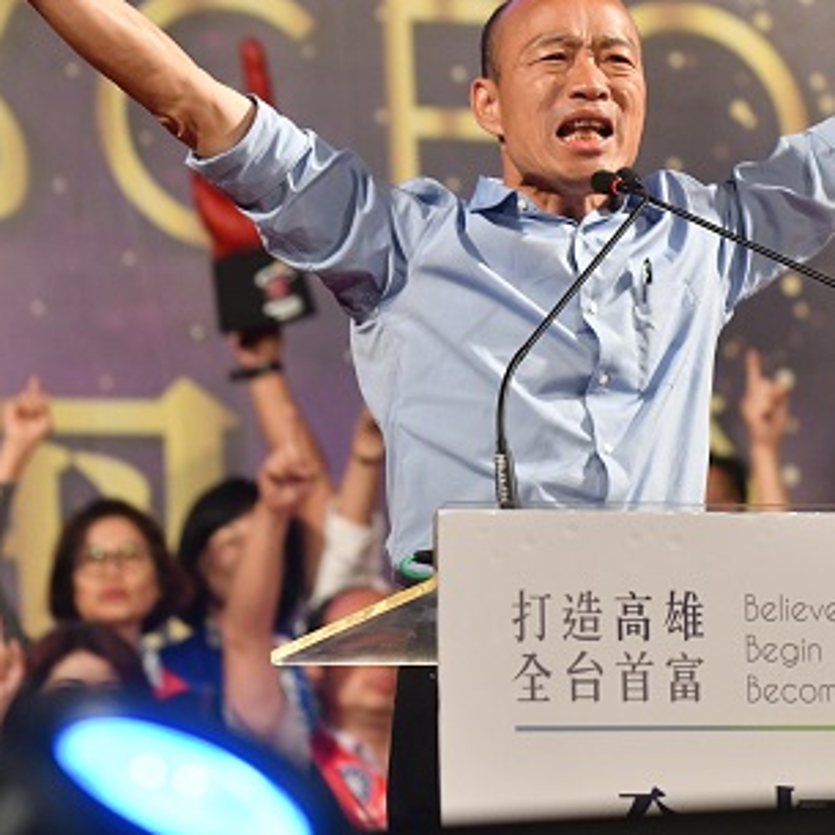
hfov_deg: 7.5
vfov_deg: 7.5
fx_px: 6331
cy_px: 301
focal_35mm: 232
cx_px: 556
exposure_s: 1/1000
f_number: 4
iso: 5000
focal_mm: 130
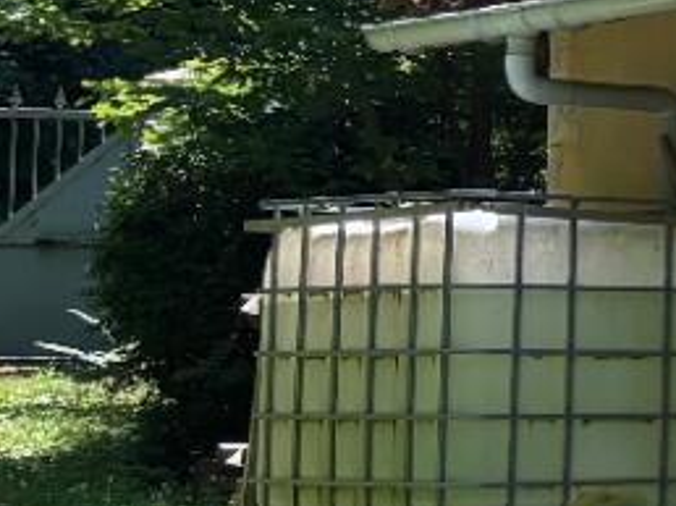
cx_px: 2135
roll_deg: +1.0
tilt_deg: +5.0
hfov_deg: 8.6
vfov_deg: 8.1
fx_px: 3590
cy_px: 157
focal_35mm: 184
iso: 50
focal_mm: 5.96
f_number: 1.6
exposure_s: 1/1047
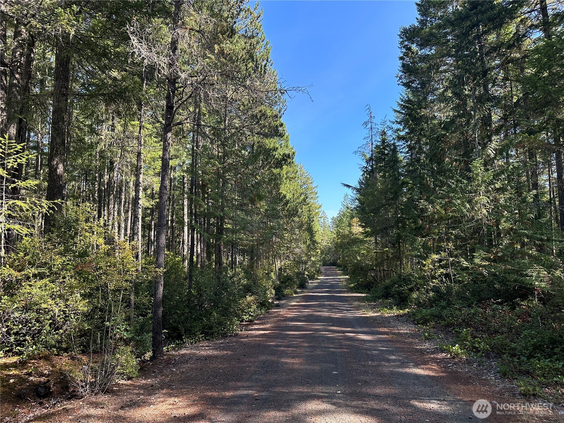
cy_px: 212
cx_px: 282
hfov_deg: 71.6
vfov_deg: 56.8
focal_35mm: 24
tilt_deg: +5.3
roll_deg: +1.1
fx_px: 391
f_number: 1.78
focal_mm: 6.86
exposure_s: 1/1845
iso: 80
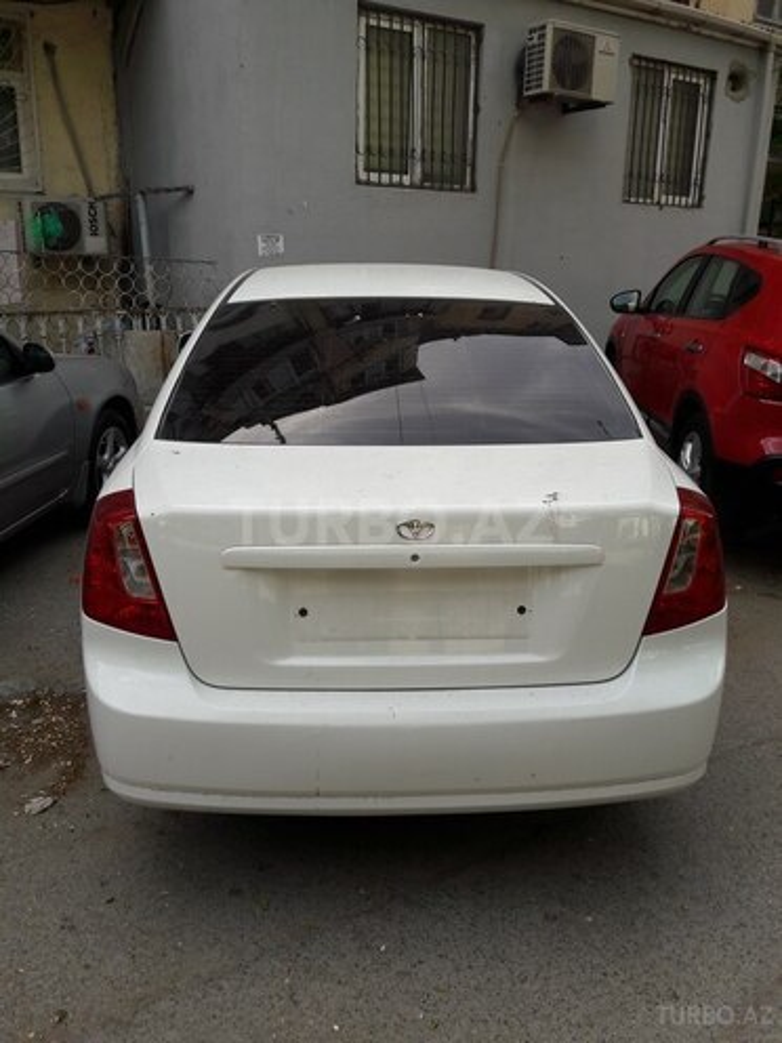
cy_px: 522
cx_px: 391
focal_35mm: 28
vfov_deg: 63.4
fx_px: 843
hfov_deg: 49.7
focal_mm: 3.7
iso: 40
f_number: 1.9
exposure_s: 1/478
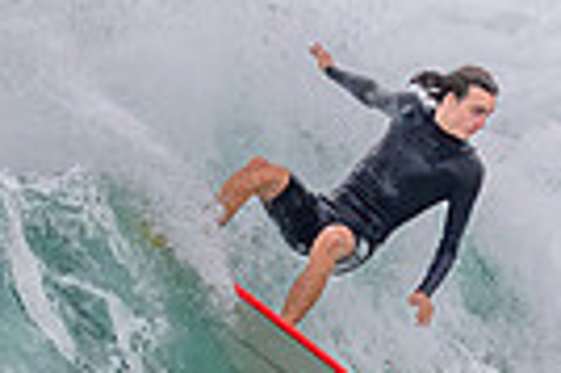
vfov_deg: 0.3
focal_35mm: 4772
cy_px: 298
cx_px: 507
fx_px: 74273
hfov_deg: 0.4
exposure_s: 1/2000
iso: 720
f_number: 11
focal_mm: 800
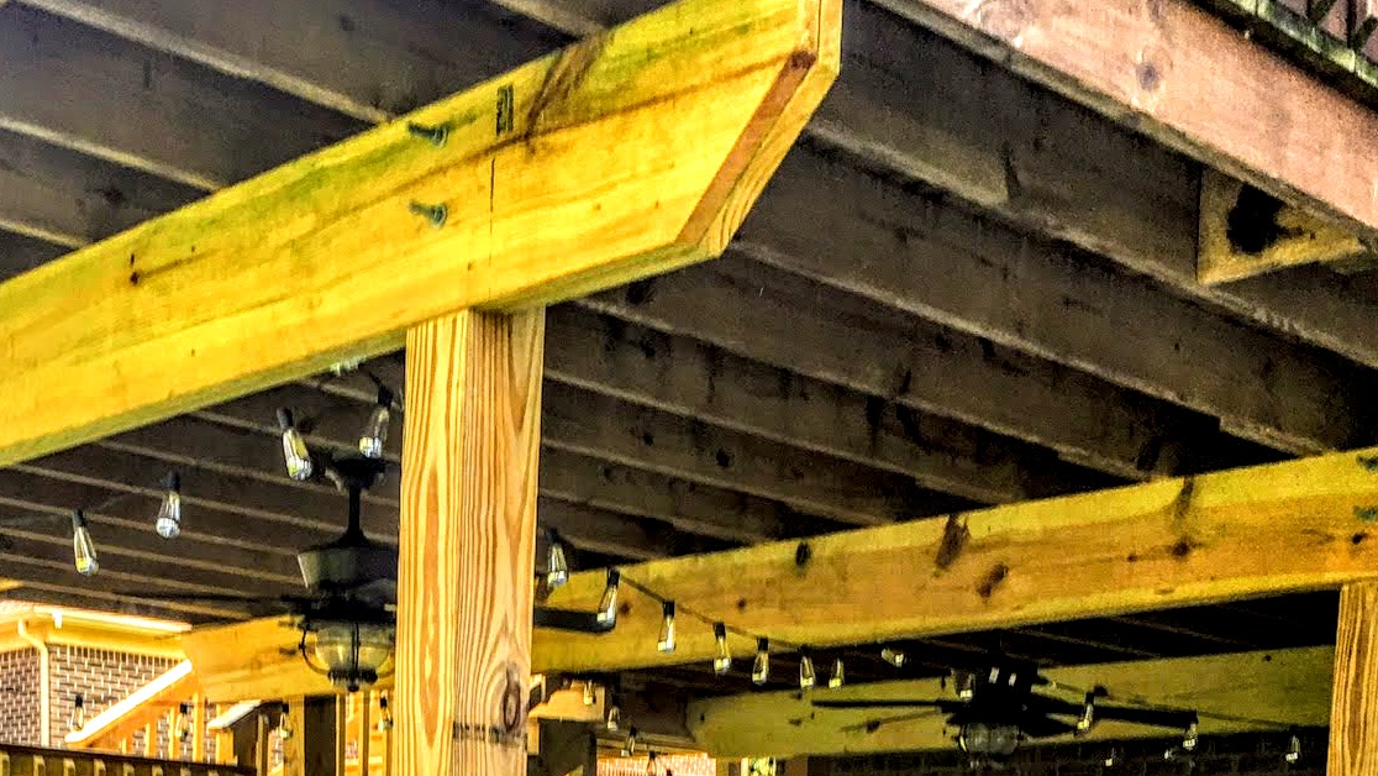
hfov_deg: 35.7
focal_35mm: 58
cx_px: 458
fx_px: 2119
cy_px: 1207
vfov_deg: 18.2
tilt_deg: -6.1
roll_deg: -1.0
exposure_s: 1/170
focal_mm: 4.15
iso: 25
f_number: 2.2
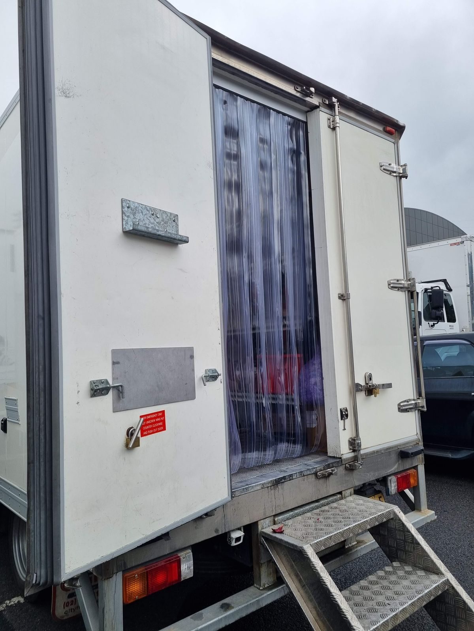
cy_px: 316
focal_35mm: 26
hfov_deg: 53.1
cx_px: 237
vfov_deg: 67.3
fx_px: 475
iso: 50
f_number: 1.8
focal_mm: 5.4
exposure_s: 1/1652
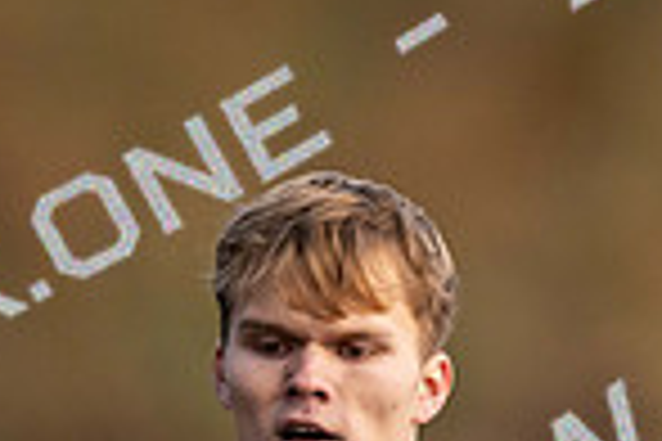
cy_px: 668
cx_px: 802
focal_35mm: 2361
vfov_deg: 0.6
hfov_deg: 0.9
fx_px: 43413
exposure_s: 1/2500
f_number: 4
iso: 900
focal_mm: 600
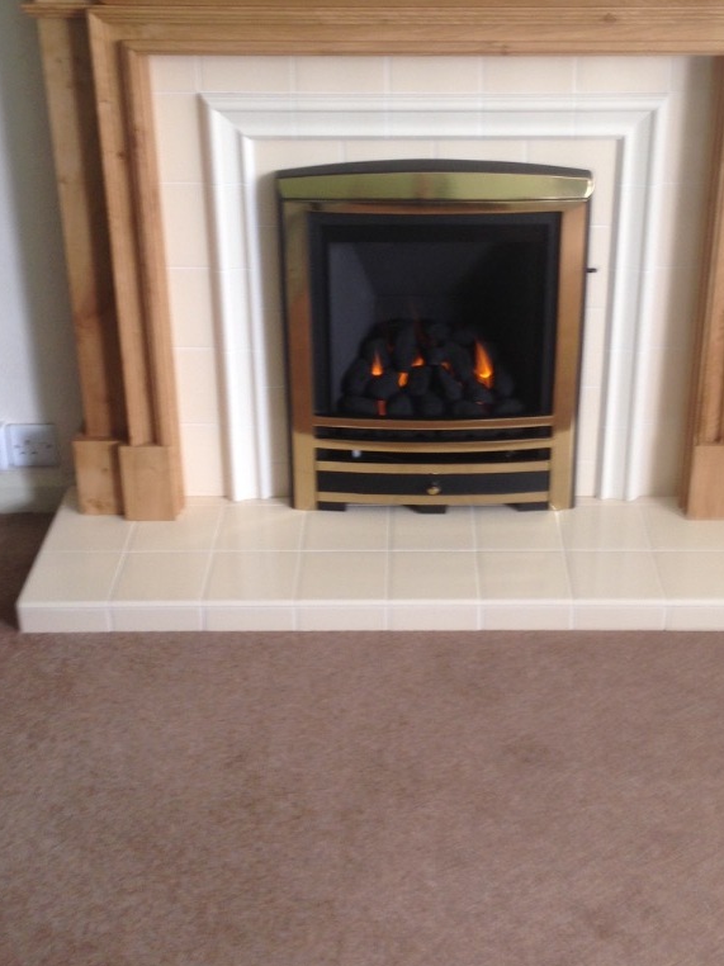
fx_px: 1451
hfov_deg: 28.0
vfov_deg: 36.7
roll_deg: -0.3
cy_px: 374
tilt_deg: -25.6
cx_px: 416
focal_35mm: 52
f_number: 2.4
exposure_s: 1/20
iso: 50
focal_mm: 4.12
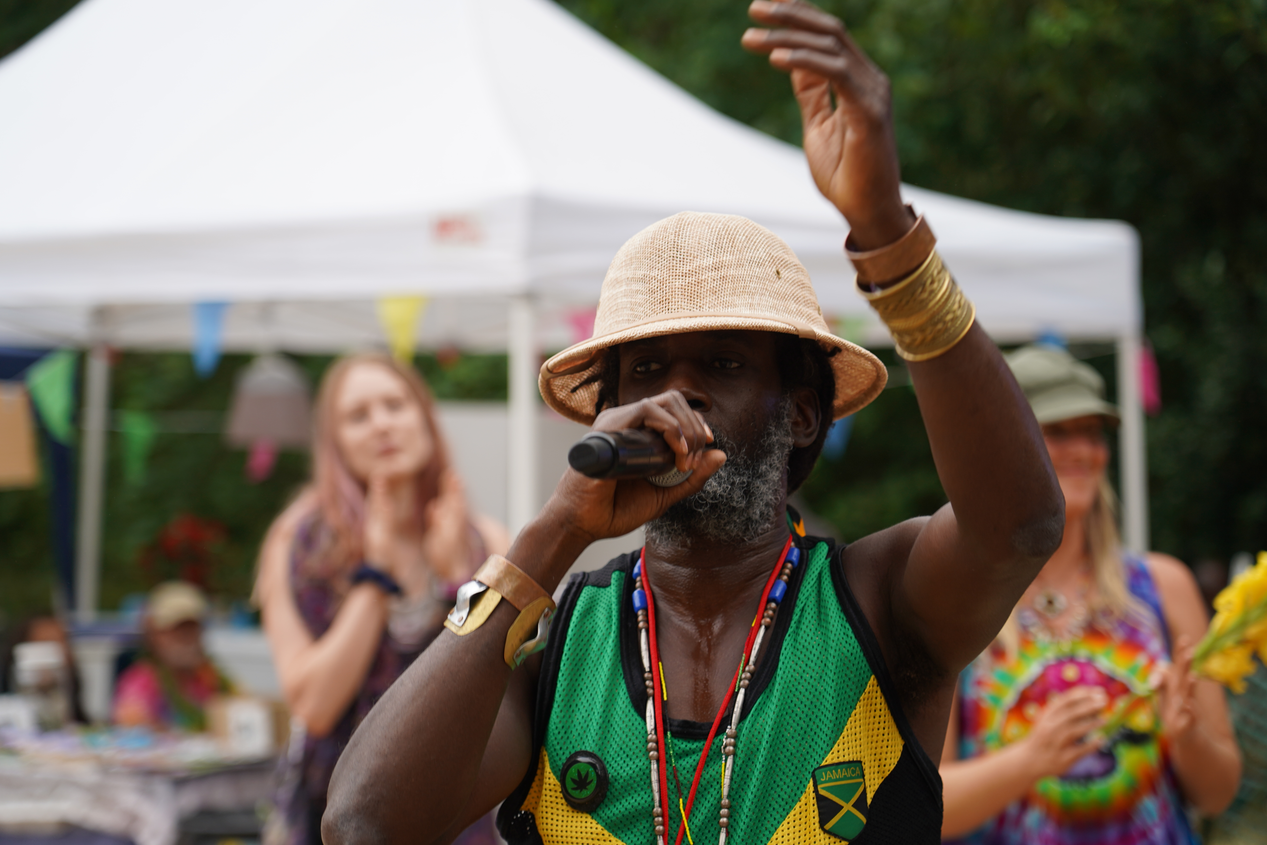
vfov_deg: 13.0
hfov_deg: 19.5
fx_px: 3695
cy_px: 422
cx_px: 634
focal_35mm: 105
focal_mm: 105
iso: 200
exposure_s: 1/125
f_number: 4
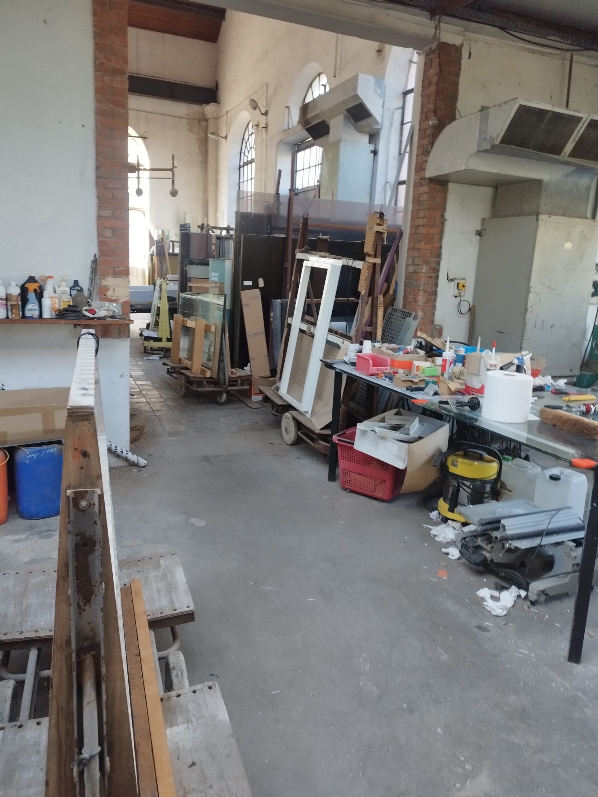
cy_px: 398
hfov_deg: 56.8
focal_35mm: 24
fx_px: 553
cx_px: 299
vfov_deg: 71.6
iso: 180
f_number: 1.89
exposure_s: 1/50
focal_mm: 5.89
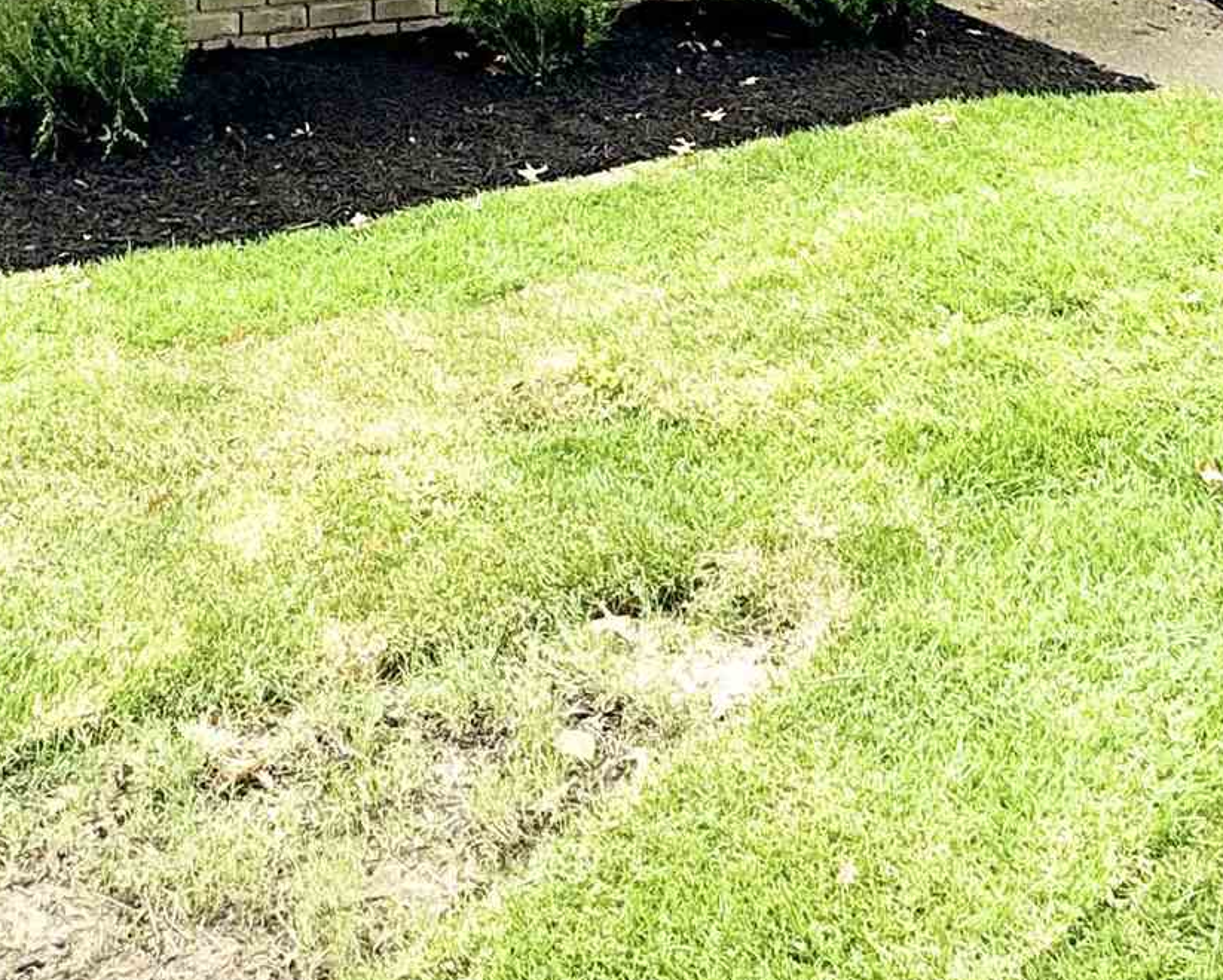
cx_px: 339
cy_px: -378
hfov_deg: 36.0
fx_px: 1847
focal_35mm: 51
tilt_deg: -1.8
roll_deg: +0.6
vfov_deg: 24.8
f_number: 2.2
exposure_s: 1/505
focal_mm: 2.22
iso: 40
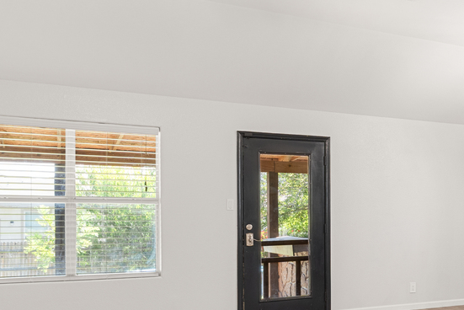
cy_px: 215
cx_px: 493
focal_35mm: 47
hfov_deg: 36.4
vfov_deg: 28.4
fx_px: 606
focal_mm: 16
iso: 250
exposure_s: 2
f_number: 10
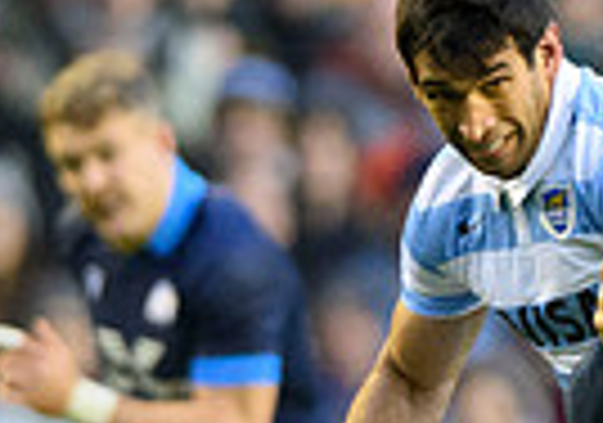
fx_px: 50047
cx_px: 967
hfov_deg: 0.7
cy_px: 642
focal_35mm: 2940
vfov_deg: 0.5
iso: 4000
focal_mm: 400
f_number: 3.5
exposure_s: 1/1000
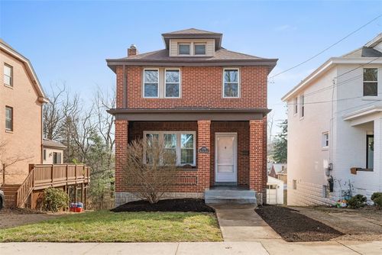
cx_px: 191
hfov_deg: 61.9
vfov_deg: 43.7
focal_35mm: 30
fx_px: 319
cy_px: 128
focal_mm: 30
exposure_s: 1/500
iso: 400
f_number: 8
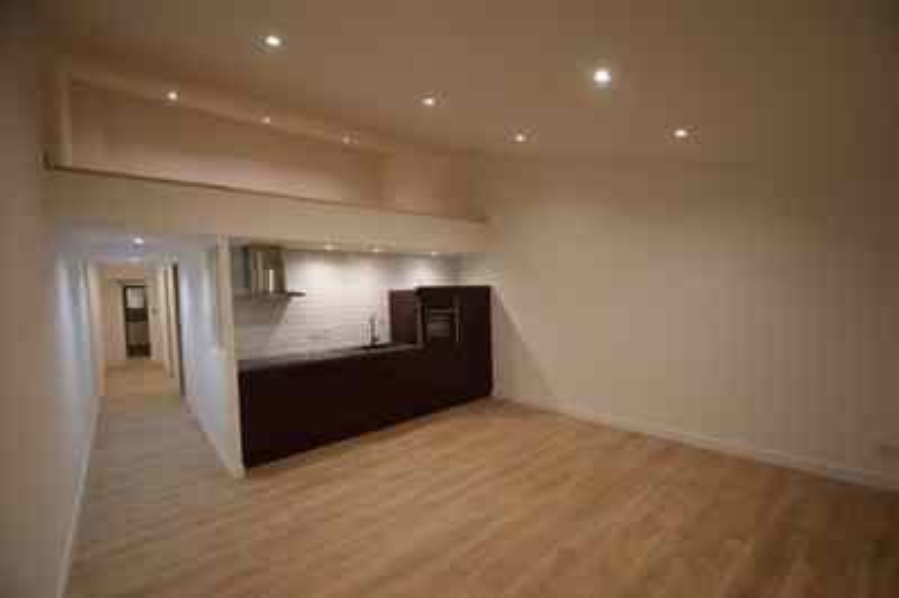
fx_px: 374
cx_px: 450
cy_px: 299
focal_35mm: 15
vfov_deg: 77.2
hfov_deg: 100.4
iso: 200
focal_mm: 10
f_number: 3.5
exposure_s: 1/30
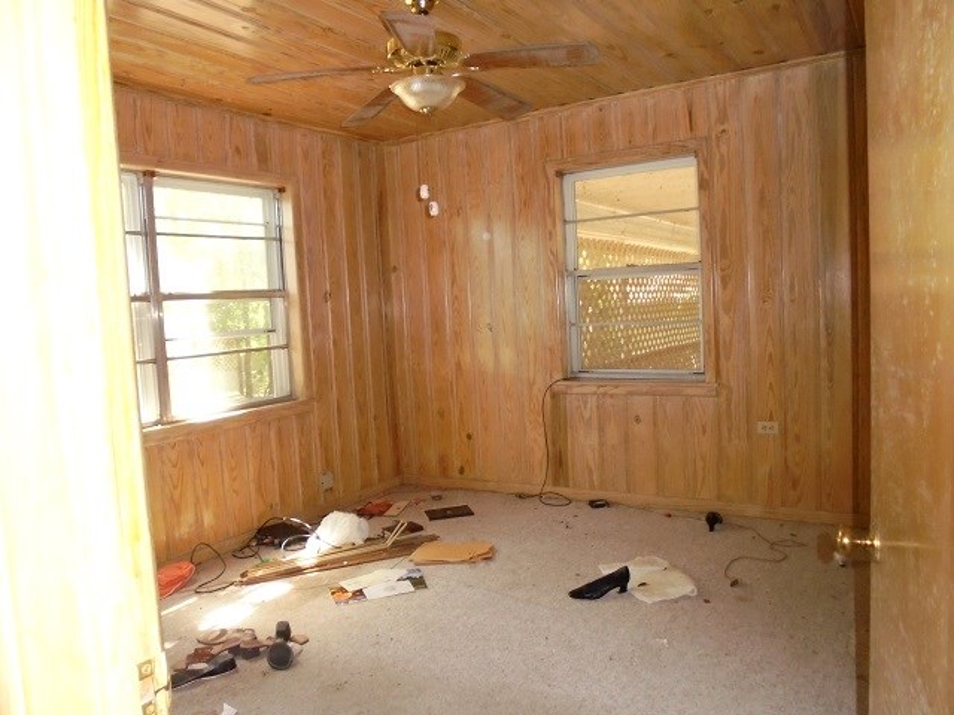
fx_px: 717
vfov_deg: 53.1
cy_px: 358
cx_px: 477
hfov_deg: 67.3
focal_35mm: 26
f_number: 3.5
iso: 400
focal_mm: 4.6
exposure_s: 1/30
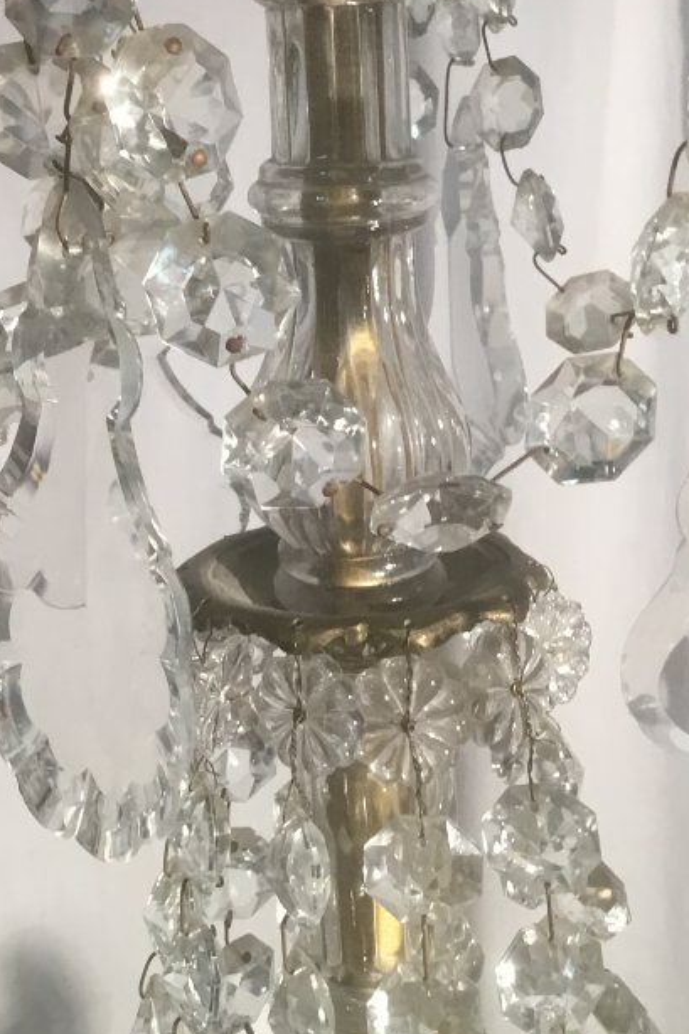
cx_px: 320
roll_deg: +1.3
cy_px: 288
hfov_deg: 21.6
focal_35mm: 63
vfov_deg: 31.5
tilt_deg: -8.4
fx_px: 1810
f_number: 2.4
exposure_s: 1/33
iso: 100
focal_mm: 3.3
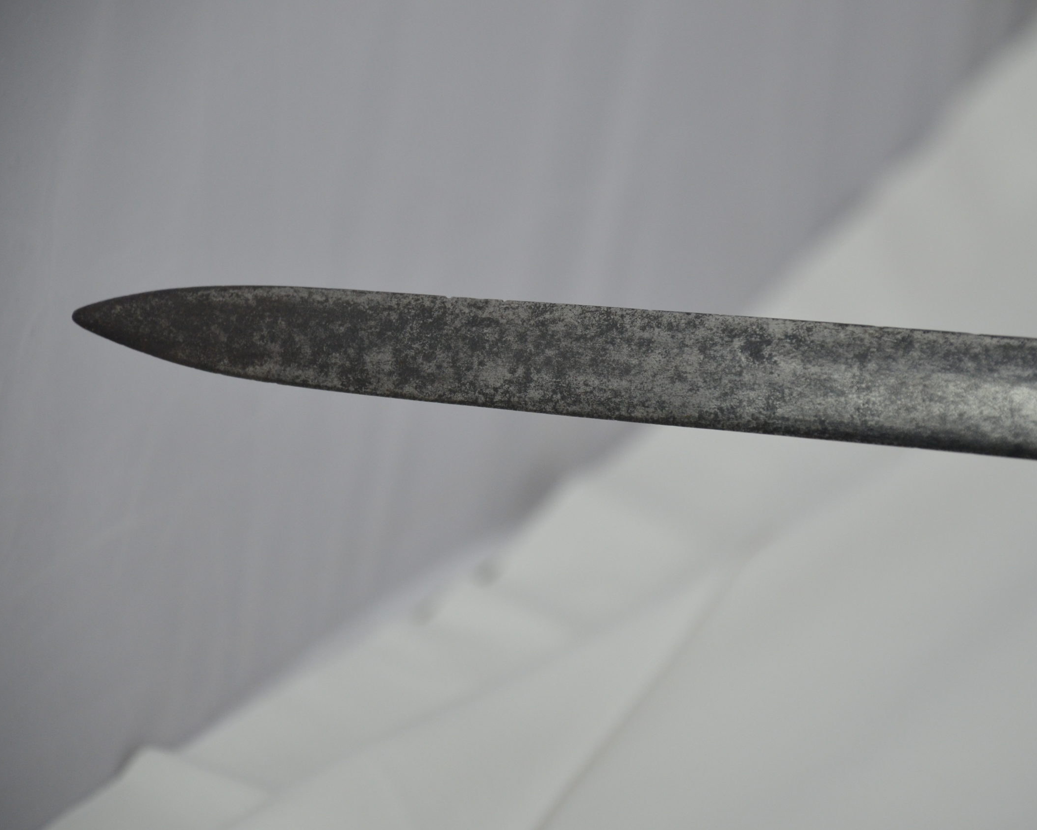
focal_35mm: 230
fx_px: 7046
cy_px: 415
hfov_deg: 8.4
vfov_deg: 6.7
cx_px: 608
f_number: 5.6
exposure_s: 1/200
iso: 800
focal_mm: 135
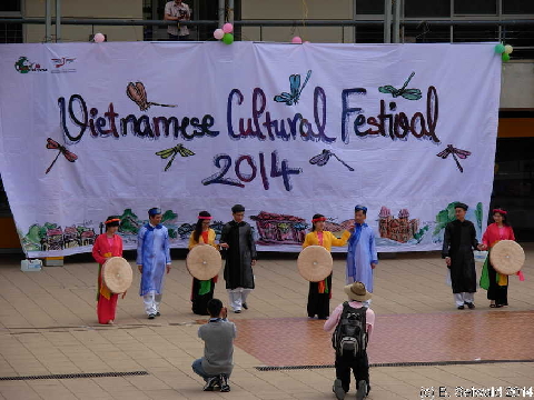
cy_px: 200
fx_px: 2360
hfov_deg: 12.9
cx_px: 267
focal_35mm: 153
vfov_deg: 9.7
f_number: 4.7
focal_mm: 25.3
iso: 79
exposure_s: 1/215
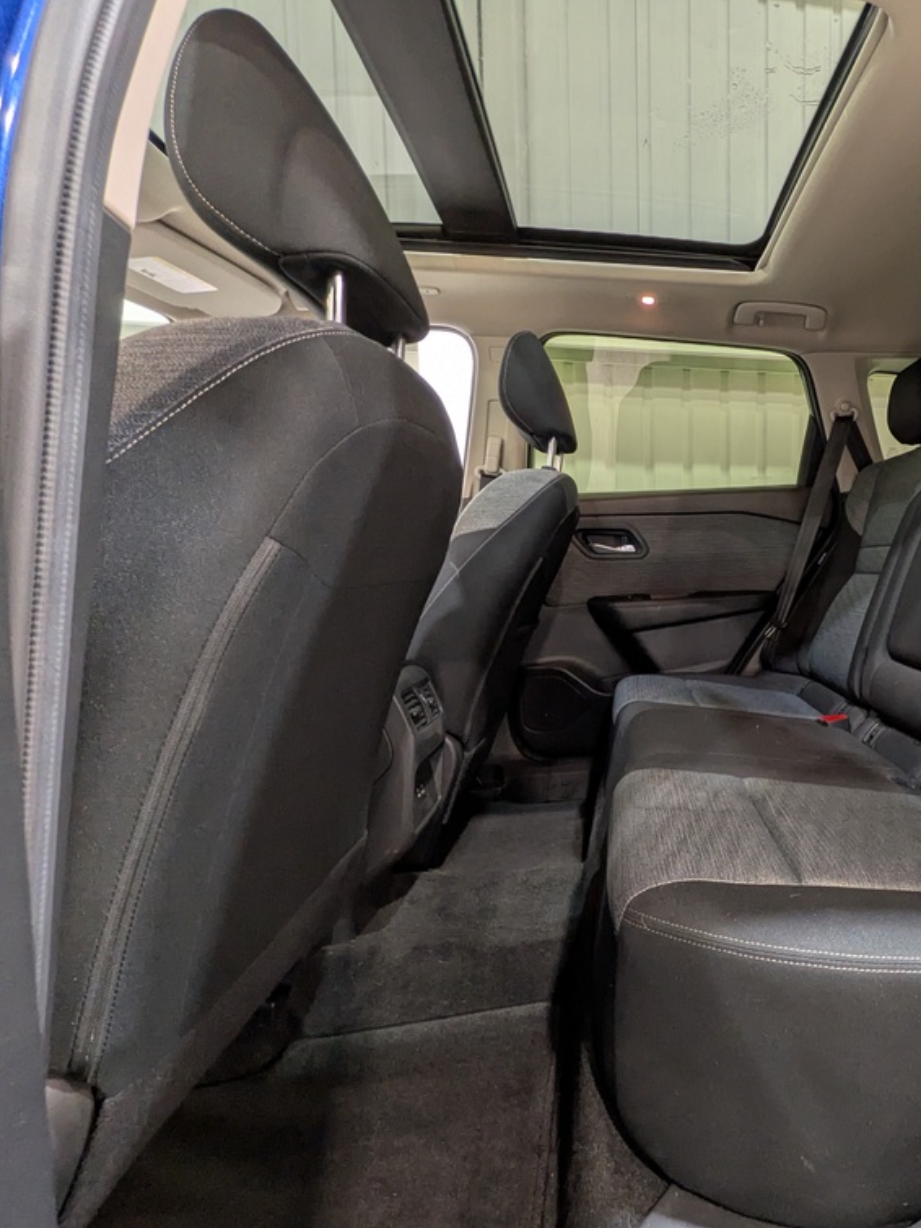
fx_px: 674
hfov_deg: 62.5
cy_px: 621
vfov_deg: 84.7
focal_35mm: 19
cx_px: 744
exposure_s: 1/30
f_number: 2.2
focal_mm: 1.83
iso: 152
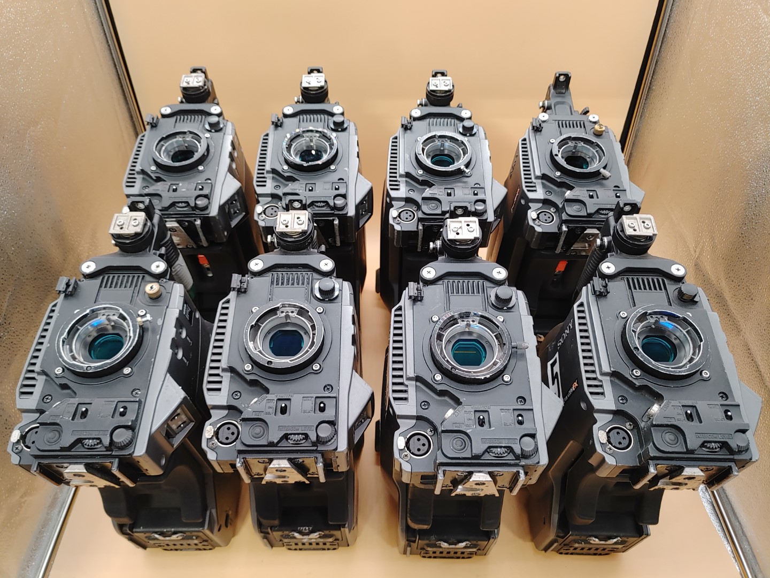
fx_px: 578
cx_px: 385
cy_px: 289
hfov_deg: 67.3
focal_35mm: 26
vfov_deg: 53.1
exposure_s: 1/51
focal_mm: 4.36
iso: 150
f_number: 1.8
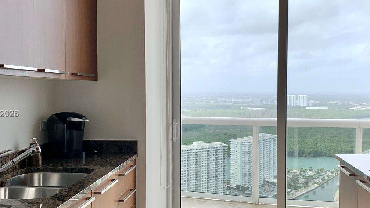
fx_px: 442
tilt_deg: -3.1
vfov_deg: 26.5
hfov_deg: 45.4
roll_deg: -0.3
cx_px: 198
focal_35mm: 45
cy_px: 114
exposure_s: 1/330
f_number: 1.8
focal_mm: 4.25
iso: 25
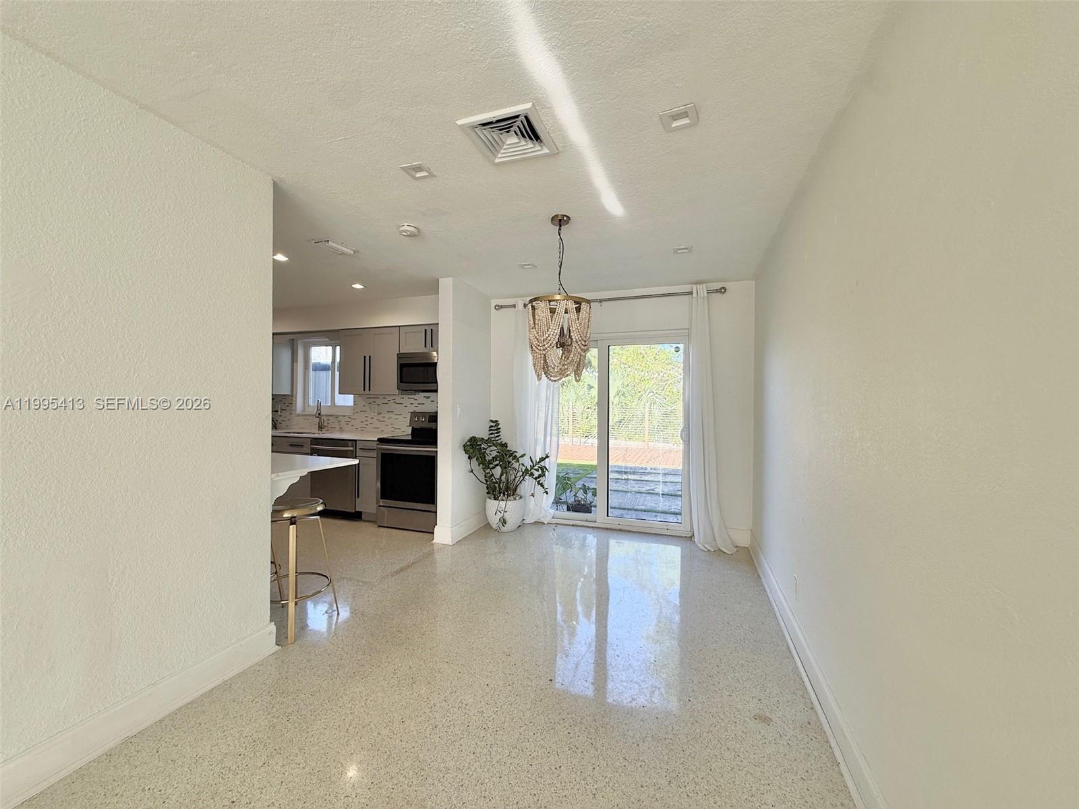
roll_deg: -0.9
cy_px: 404
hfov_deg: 102.1
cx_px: 540
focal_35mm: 14
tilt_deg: +0.1
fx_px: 436
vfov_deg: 85.7
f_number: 2.2
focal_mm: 2.22
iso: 64
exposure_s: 1/100
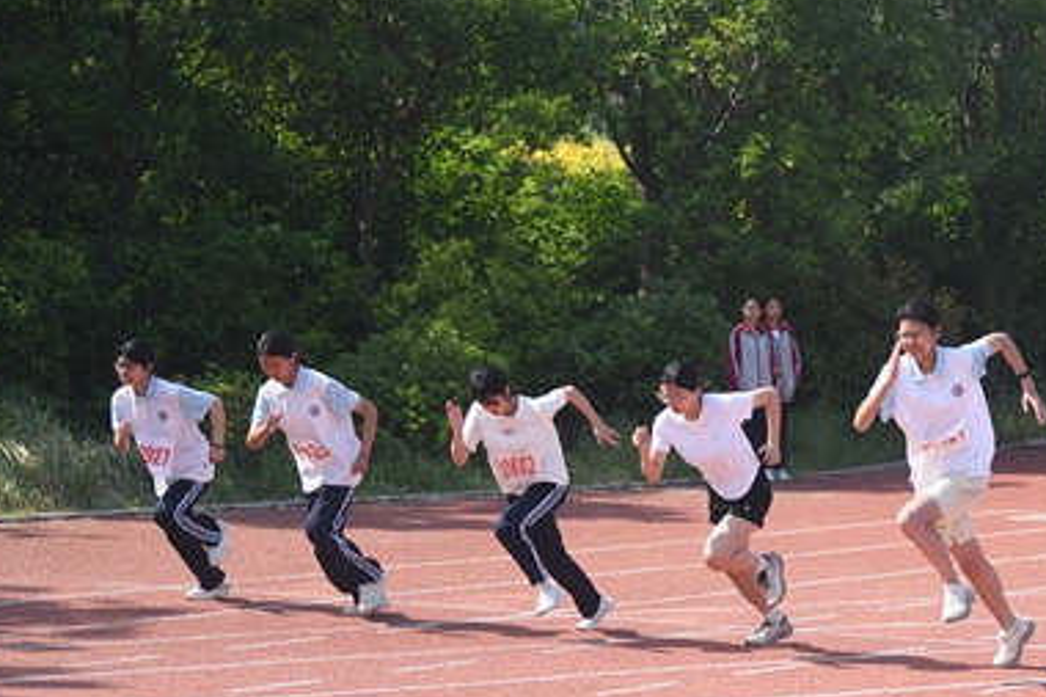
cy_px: 377
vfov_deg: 10.6
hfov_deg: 15.7
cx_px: 900
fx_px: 3746
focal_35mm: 129
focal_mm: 70
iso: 640
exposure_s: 1/8000
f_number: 2.8
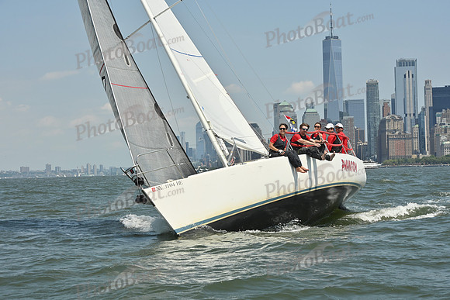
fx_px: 1075
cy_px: 150
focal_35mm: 86
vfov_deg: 15.9
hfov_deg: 23.6
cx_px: 225
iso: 320
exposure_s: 1/1250
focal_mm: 86
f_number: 10
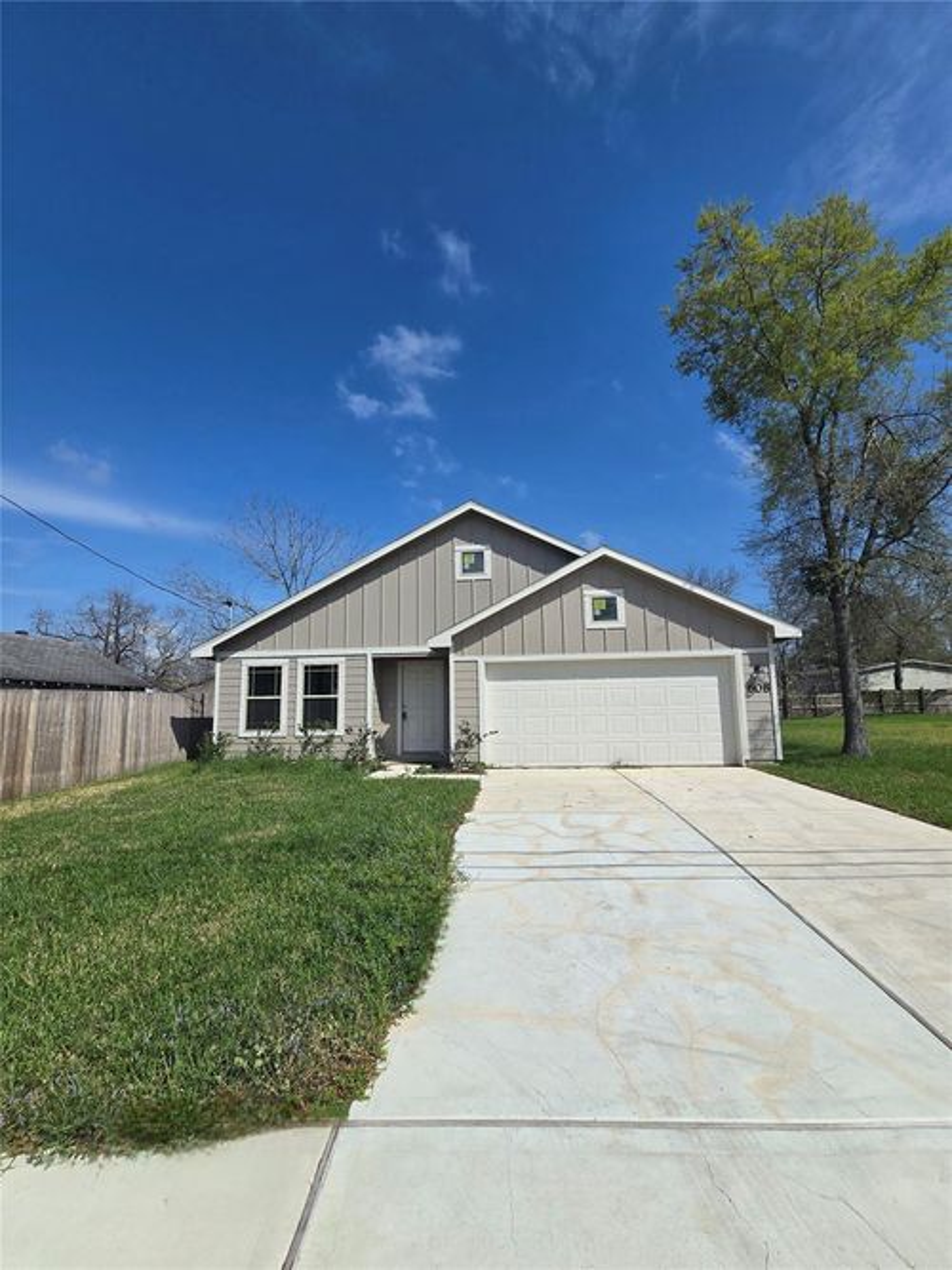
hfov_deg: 89.9
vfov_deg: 106.2
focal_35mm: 13
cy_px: 635
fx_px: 477
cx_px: 476
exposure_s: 1/5000
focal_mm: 2.2
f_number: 2.2
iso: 50
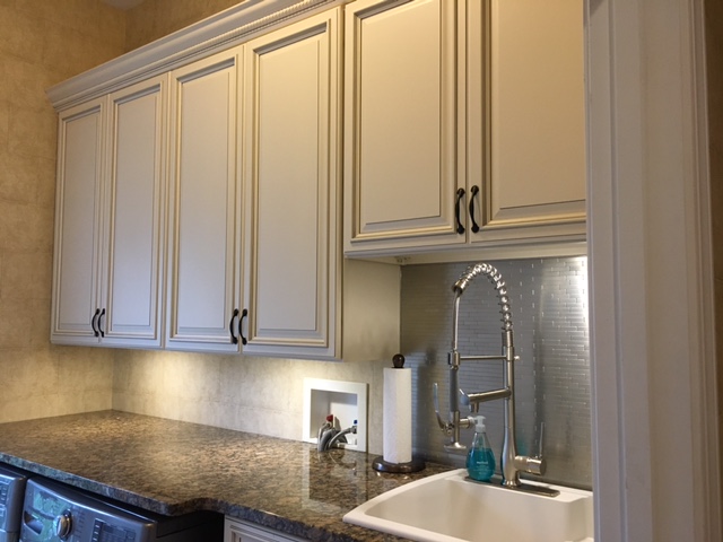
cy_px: 271
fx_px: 606
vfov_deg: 48.2
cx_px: 362
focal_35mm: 29
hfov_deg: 61.7
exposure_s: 1/30
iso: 125
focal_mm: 4.15
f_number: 2.2
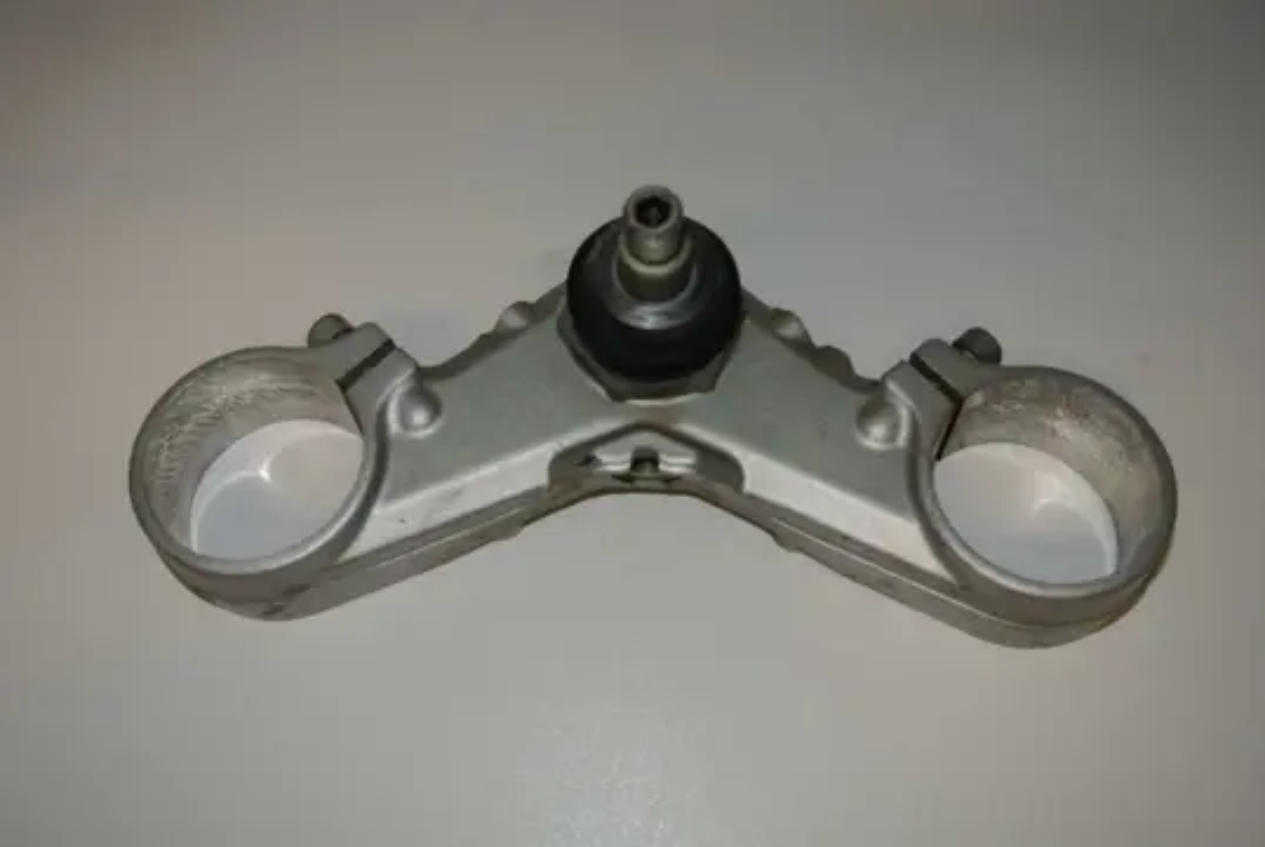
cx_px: 632
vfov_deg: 37.9
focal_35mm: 35
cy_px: 424
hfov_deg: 54.4
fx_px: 1231
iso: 200
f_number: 4
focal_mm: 13.1
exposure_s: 1/60
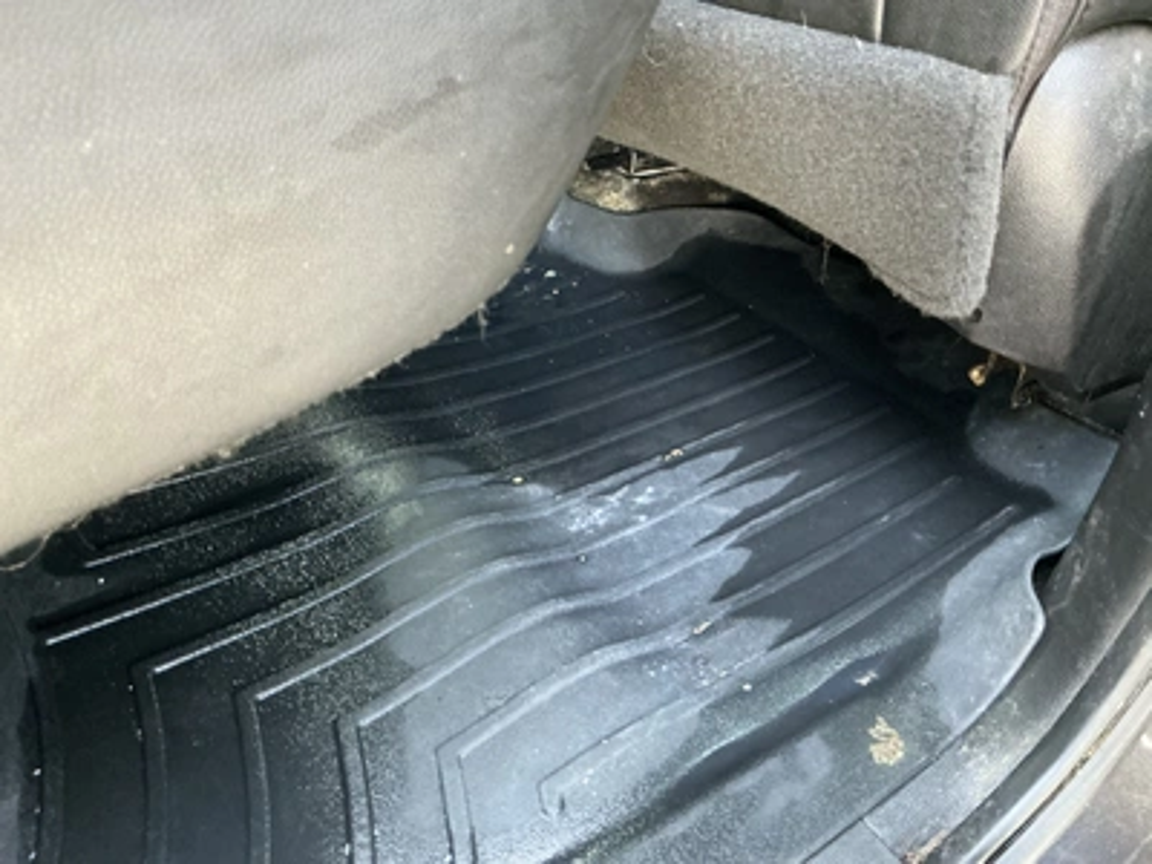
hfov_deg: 63.4
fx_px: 932
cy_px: 432
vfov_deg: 49.7
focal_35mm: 28
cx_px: 576
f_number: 1.8
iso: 320
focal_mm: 3
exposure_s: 1/54
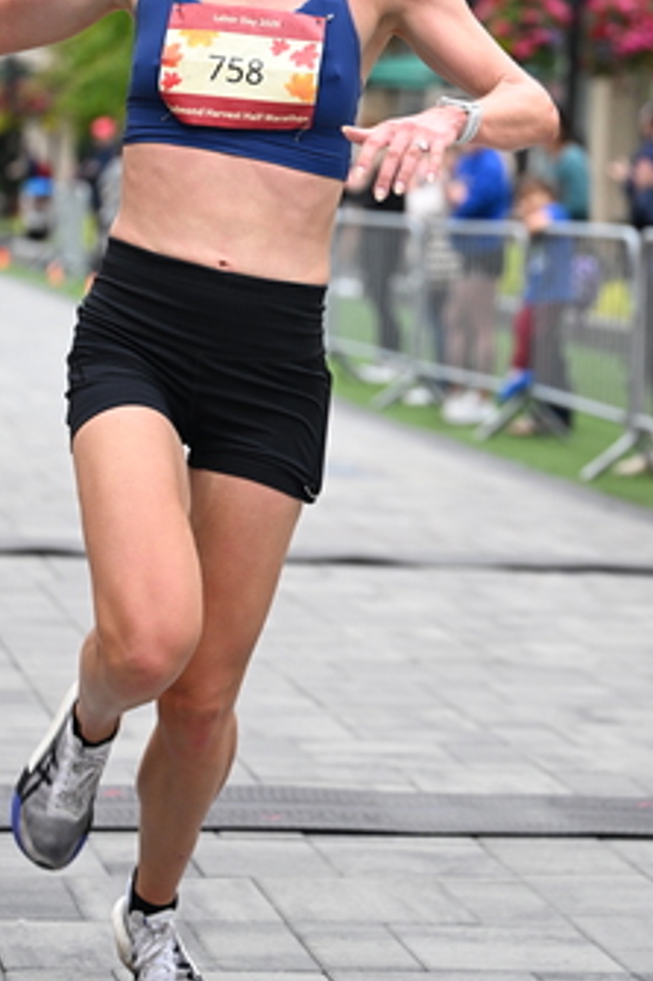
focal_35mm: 115
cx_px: 353
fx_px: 3132
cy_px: 246
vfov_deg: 17.7
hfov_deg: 11.9
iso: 1600
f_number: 2.8
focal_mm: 70
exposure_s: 1/1000
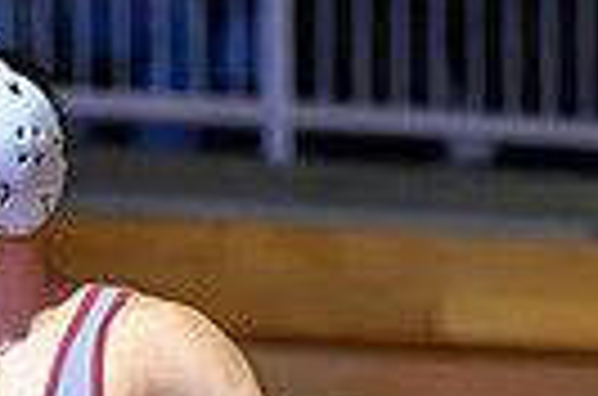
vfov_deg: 2.0
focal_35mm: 695
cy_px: 822
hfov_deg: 3.0
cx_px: -176
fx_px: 11517
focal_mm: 110
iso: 8000
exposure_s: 1/250
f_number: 2.8
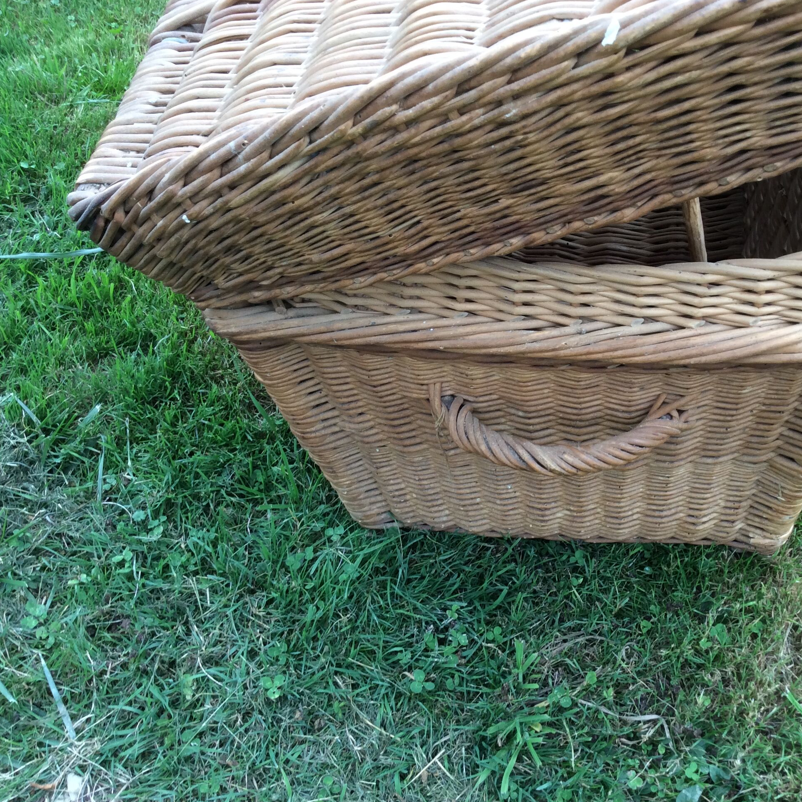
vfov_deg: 43.9
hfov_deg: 43.2
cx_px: 536
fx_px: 996
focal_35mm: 38
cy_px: 401
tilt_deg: -53.3
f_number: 2.4
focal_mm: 3.3
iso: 40
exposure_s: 1/50
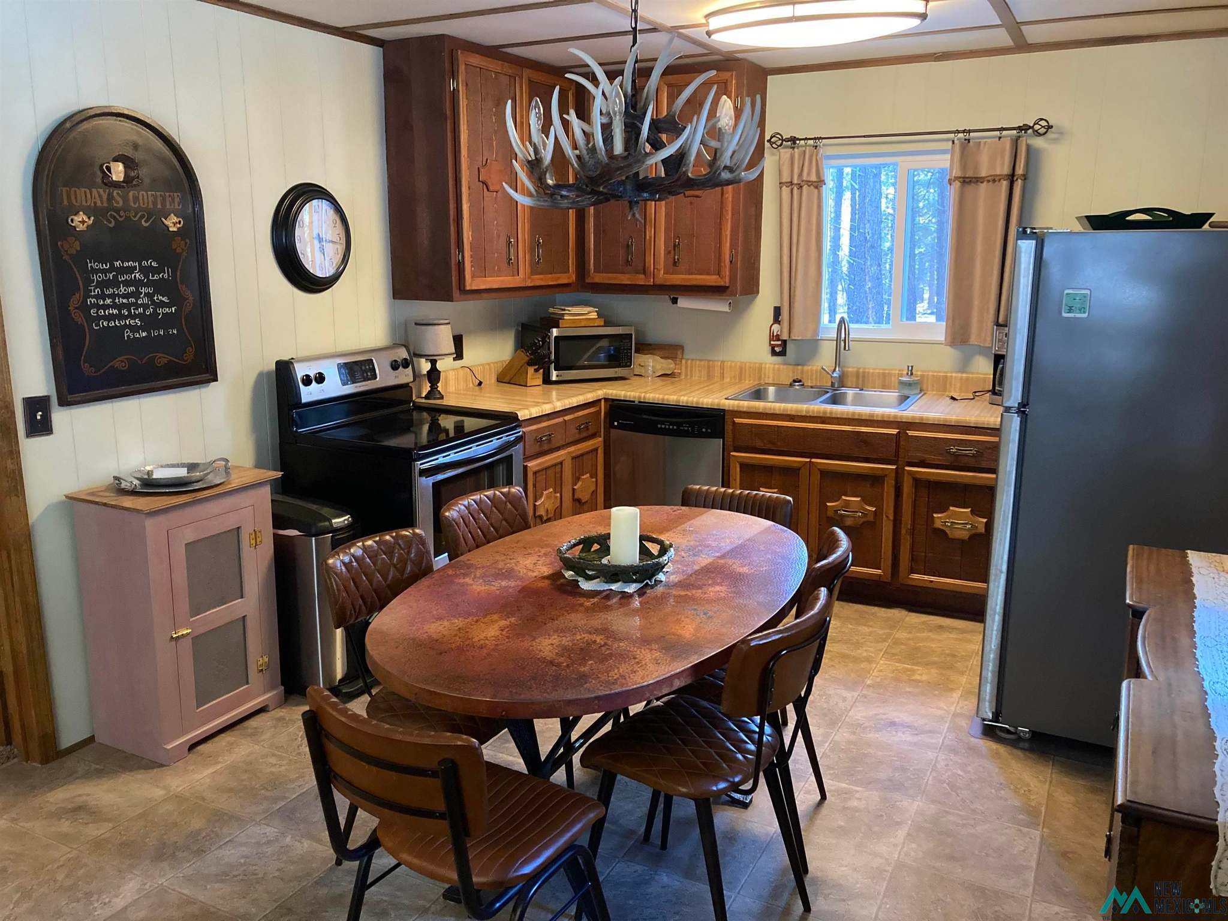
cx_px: 614
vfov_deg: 49.7
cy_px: 460
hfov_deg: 63.4
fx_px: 993
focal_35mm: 28
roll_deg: -0.1
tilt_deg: -12.5
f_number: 1.8
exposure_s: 1/30
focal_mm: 3.99
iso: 500
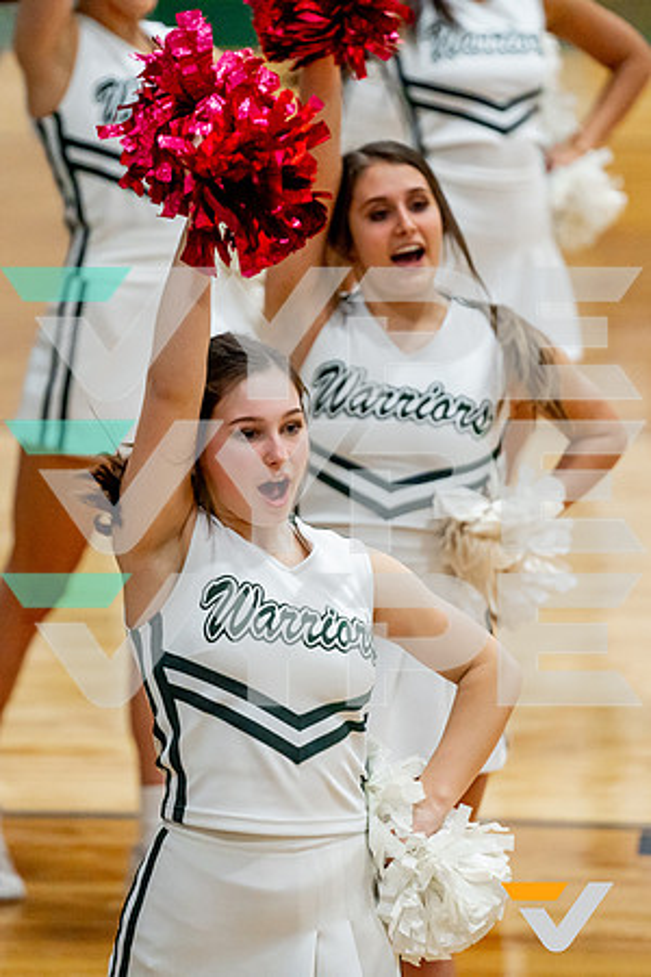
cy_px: 488
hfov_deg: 4.6
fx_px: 8137
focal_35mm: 300
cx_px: 239
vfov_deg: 6.9
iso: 2000
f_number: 2.8
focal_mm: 200
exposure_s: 1/1000
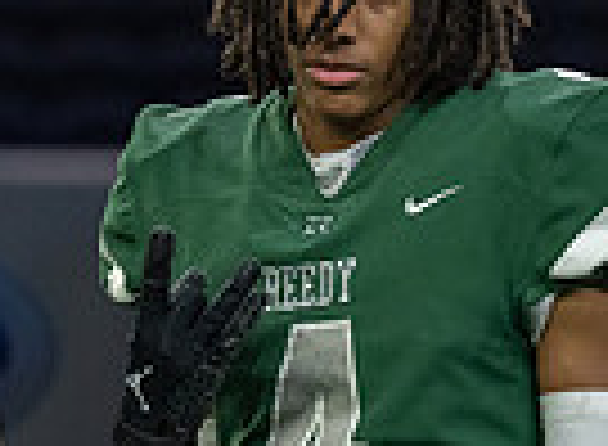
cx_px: -333
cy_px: 436
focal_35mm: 715
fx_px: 12459
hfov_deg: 2.8
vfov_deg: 2.0
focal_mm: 151
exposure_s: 1/320
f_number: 3.5
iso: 2500
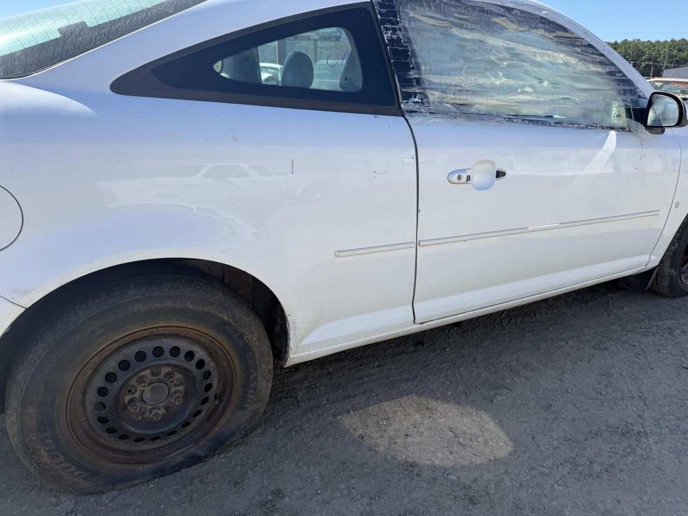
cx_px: 344
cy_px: 258
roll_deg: -0.7
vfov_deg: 56.8
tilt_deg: -20.3
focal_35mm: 24
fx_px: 477
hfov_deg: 71.6
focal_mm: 6.76
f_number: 1.78
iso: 80
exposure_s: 1/2370
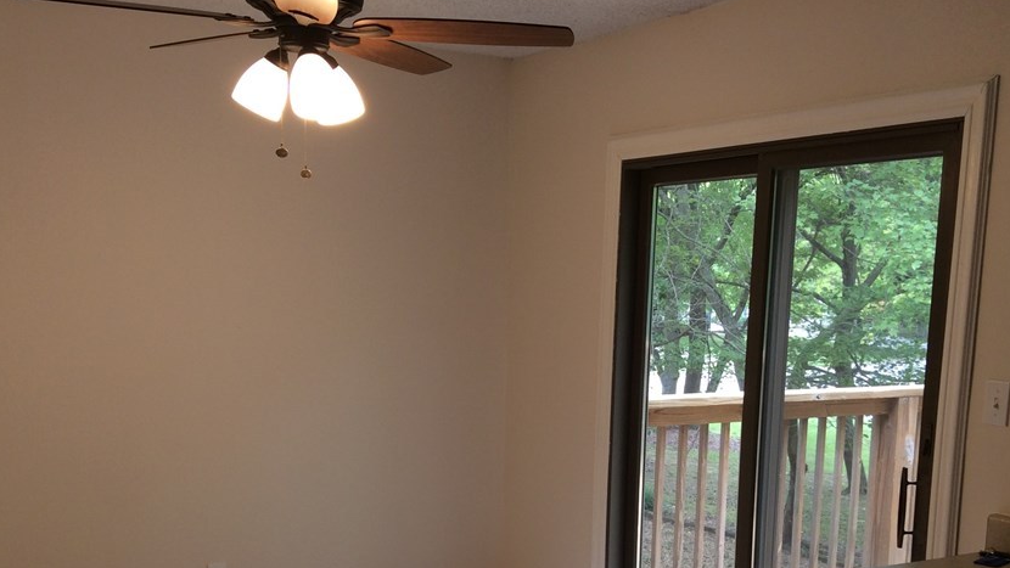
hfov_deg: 47.4
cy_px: 443
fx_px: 1152
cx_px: 516
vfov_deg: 27.2
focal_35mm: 43
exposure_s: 1/30
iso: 32
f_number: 2.4
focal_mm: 3.3
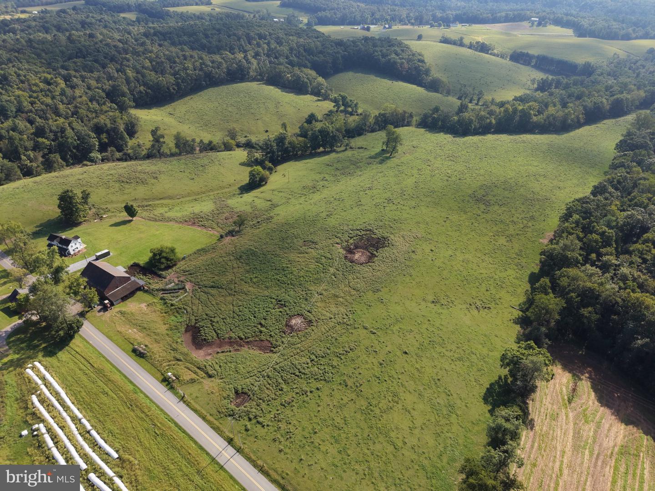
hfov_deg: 71.6
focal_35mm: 24
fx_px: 454
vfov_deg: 56.8
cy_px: 246
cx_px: 328
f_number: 1.8
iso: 270
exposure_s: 1/3200
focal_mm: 8.67
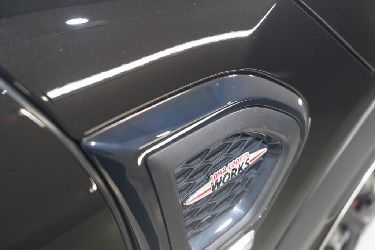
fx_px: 354
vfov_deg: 38.9
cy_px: 125
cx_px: 188
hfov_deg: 55.8
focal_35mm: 34
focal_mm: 34
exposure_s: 1/60
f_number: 4.5
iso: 2000
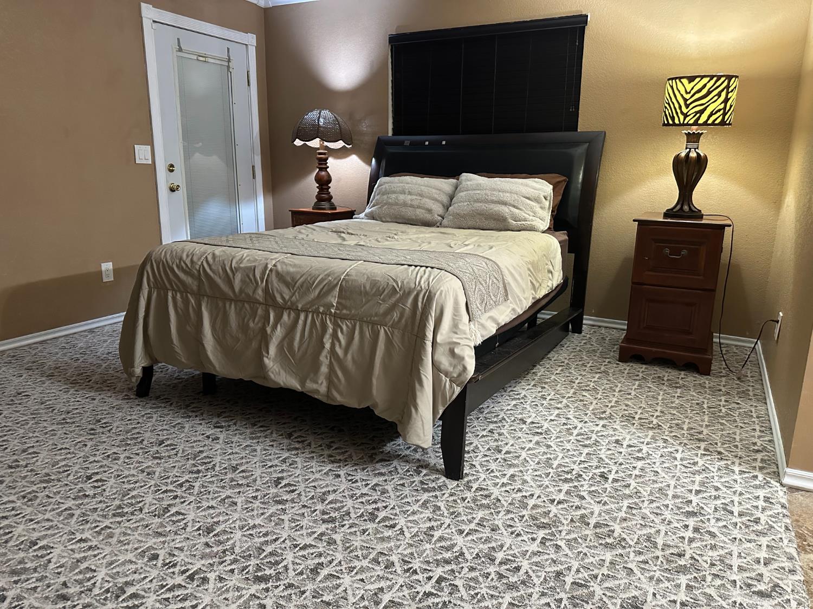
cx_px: 406
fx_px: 564
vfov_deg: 56.8
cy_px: 304
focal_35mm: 24
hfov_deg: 71.6
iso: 800
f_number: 1.78
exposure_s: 1/60
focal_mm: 6.86
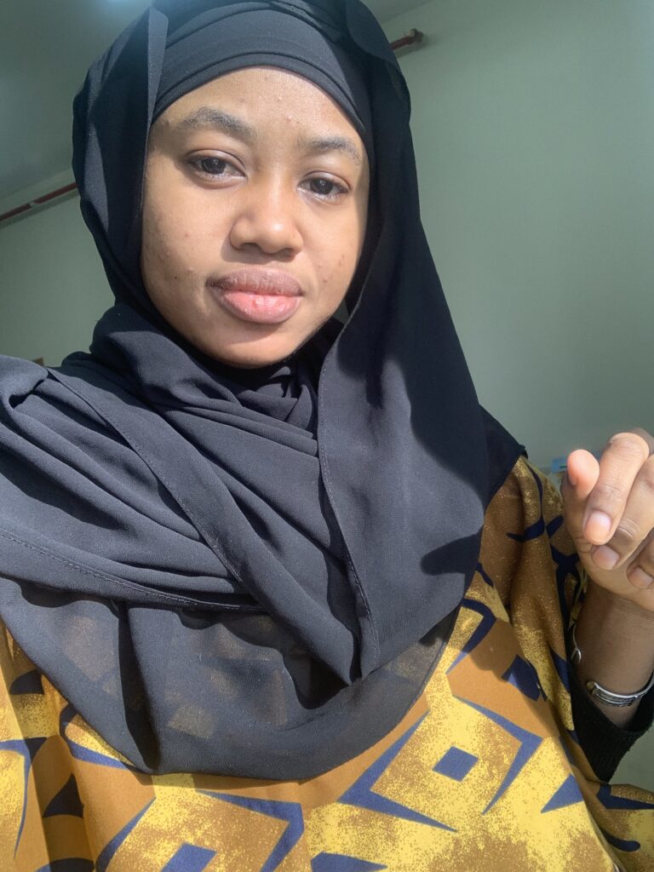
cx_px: 327
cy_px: 436
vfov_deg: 56.8
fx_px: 806
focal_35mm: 32
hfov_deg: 44.2
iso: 25
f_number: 2.2
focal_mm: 2.87
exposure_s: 1/121
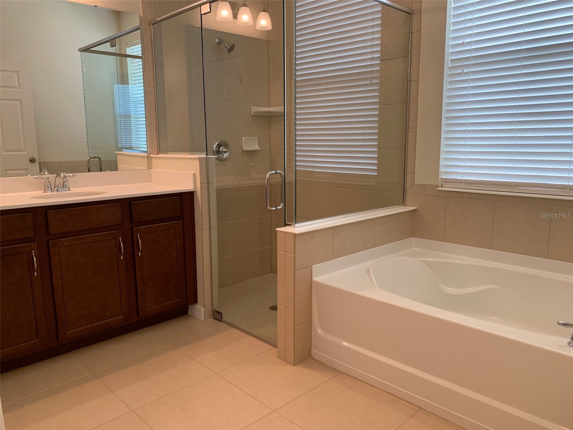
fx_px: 430
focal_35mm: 26
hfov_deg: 67.3
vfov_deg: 53.1
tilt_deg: -8.6
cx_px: 286
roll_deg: -0.7
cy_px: 215
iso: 80
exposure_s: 1/60
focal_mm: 4.25
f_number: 1.8
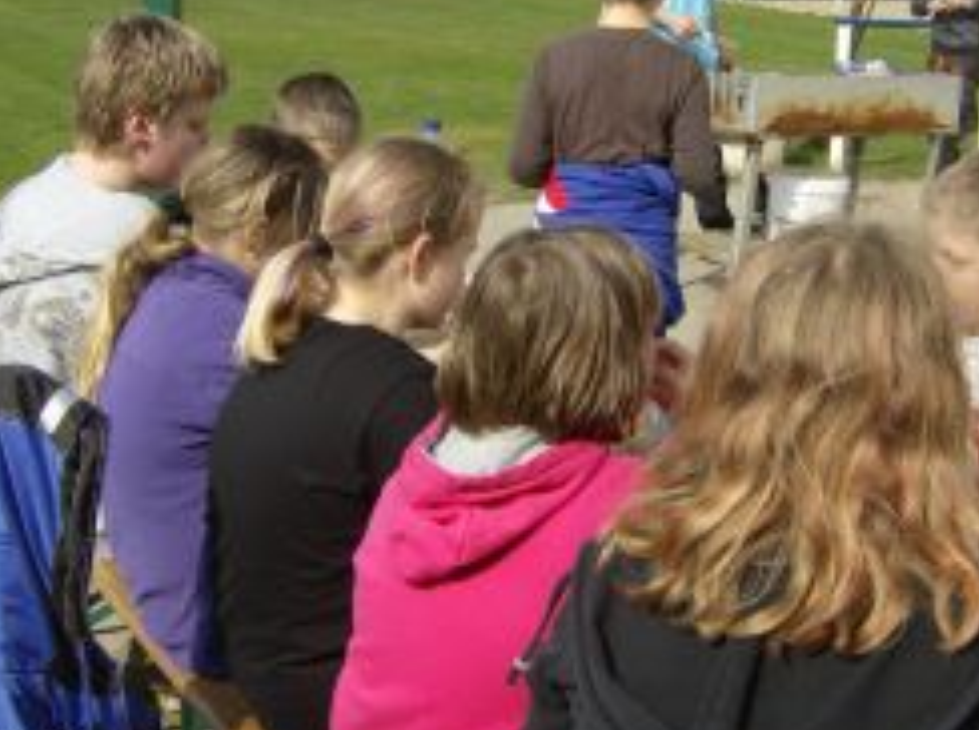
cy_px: 293
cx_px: 598
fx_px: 1665
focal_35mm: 59
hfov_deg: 32.6
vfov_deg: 24.7
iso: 100
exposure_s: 1/434
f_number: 4.7
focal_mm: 6
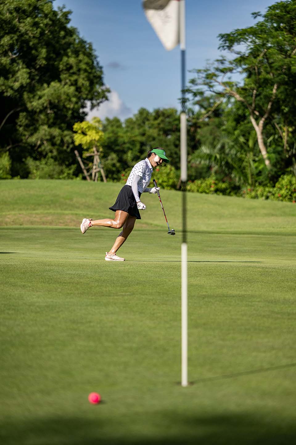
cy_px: 222
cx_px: 148
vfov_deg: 16.4
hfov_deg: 11.0
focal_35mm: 125
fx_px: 1542
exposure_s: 1/8000
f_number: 2.8
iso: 360
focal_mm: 125
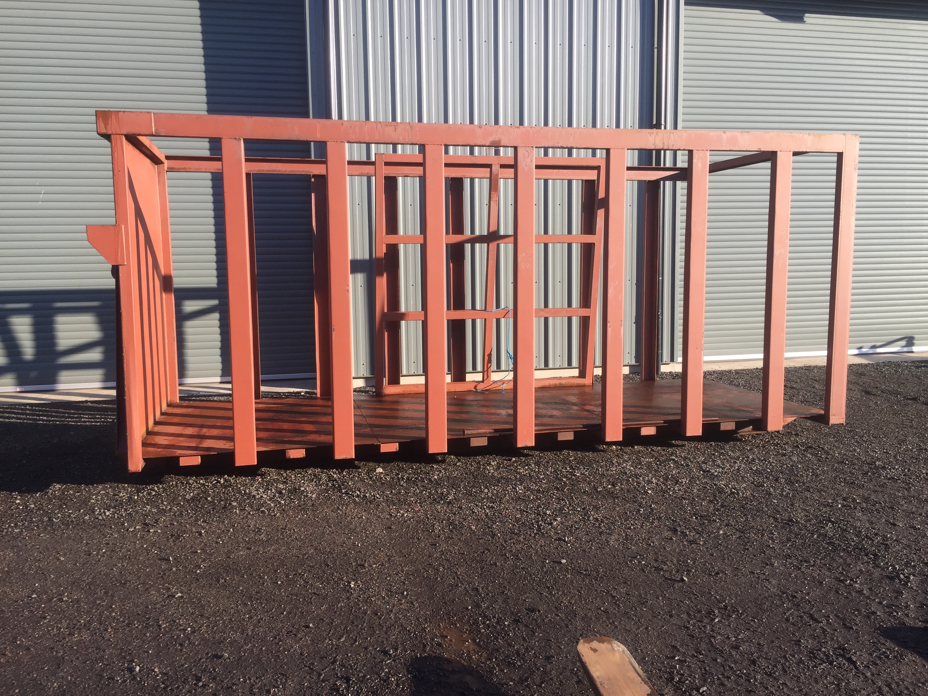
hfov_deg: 61.7
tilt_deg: -6.7
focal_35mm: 29
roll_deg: +0.8
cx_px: 464
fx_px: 777
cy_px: 348
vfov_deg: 48.2
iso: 32
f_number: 2.2
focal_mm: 4.15
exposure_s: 1/520
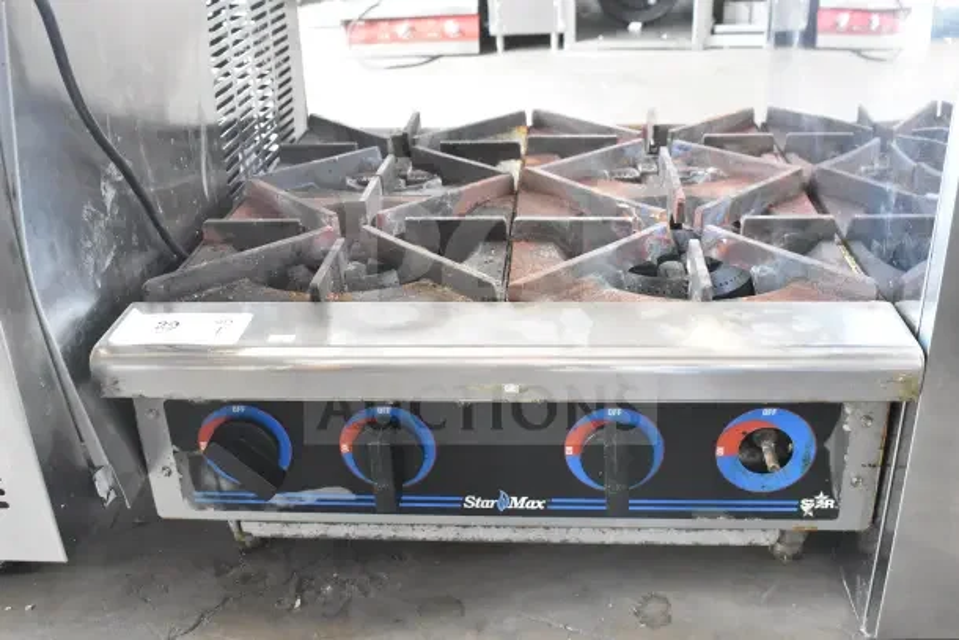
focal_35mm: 36
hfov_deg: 53.1
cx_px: 480
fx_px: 959
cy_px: 320
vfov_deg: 36.9
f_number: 6.3
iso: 6400
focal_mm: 24
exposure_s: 1/160
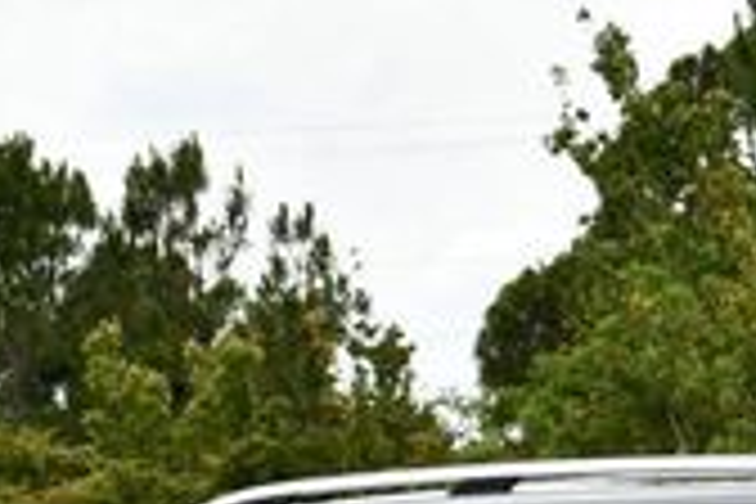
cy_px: 734
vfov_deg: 7.4
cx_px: 1130
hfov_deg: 10.8
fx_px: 3843
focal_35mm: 183
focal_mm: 24
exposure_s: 1/250
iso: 110
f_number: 8
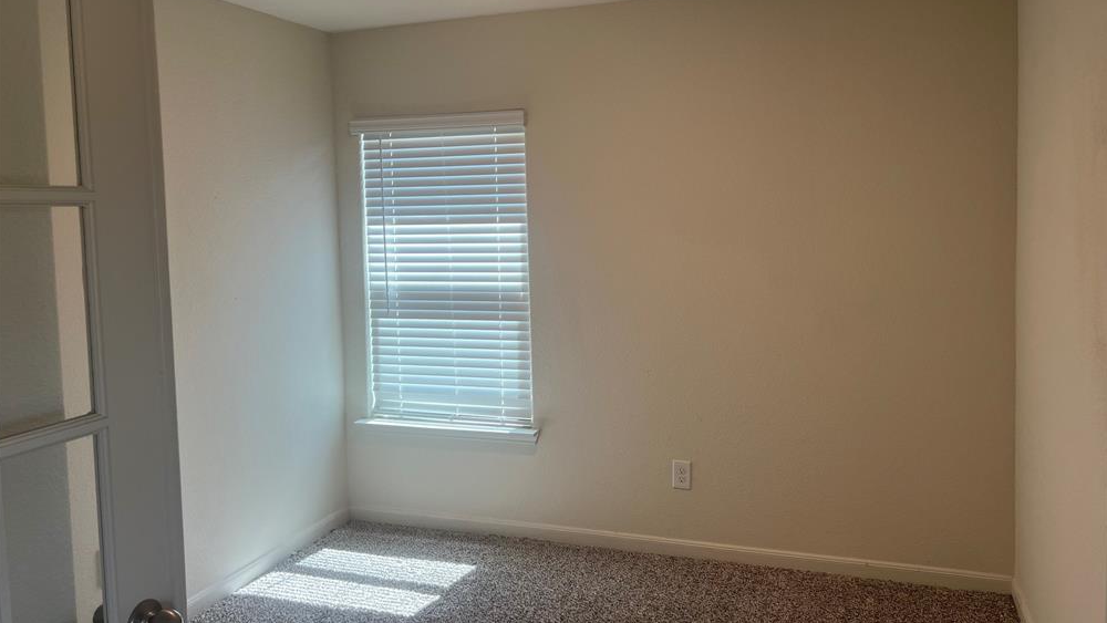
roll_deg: +1.0
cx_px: 560
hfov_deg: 66.1
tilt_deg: -4.2
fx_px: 851
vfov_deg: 40.1
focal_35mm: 29
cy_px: 253
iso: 80
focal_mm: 5.7
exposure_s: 1/120
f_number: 1.5
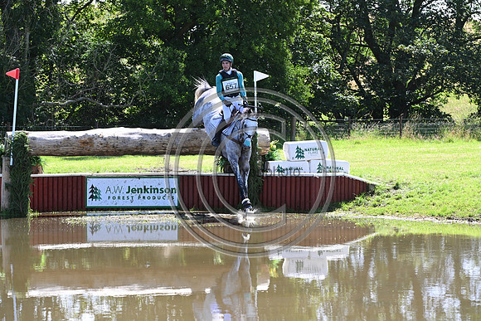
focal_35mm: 122
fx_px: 1630
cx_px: 240
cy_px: 160
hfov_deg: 16.8
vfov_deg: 11.2
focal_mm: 122
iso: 800
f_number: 5.6
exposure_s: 1/1250
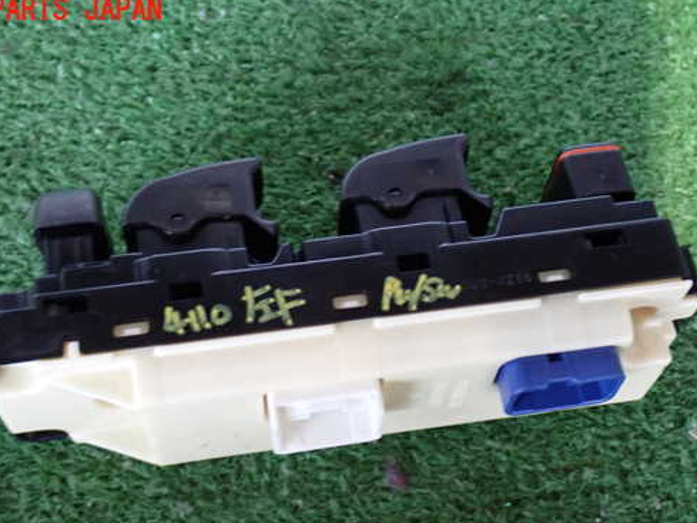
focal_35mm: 54
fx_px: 1088
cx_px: 331
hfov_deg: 35.5
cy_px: 314
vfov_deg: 27.0
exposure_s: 1/15
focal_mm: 7.84
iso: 800
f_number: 2.9
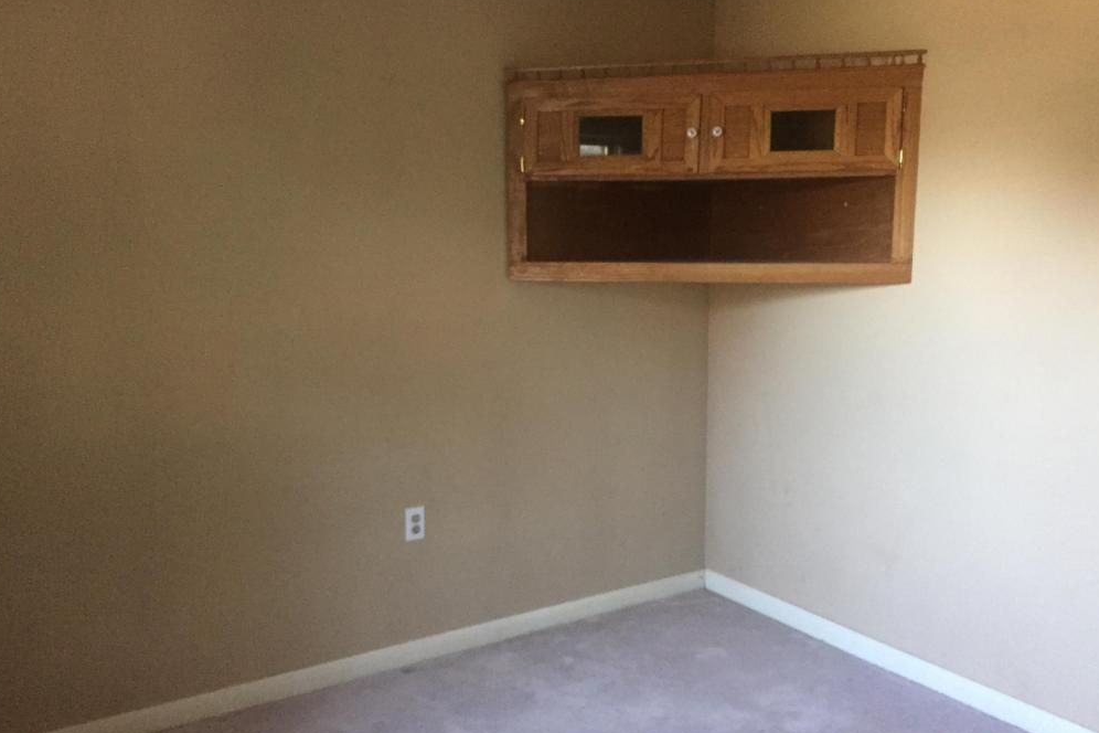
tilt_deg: -9.7
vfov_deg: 42.3
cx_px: 550
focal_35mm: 31
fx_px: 946
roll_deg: -0.8
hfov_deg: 60.3
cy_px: 376
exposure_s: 1/15
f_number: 2.2
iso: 250
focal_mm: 4.15
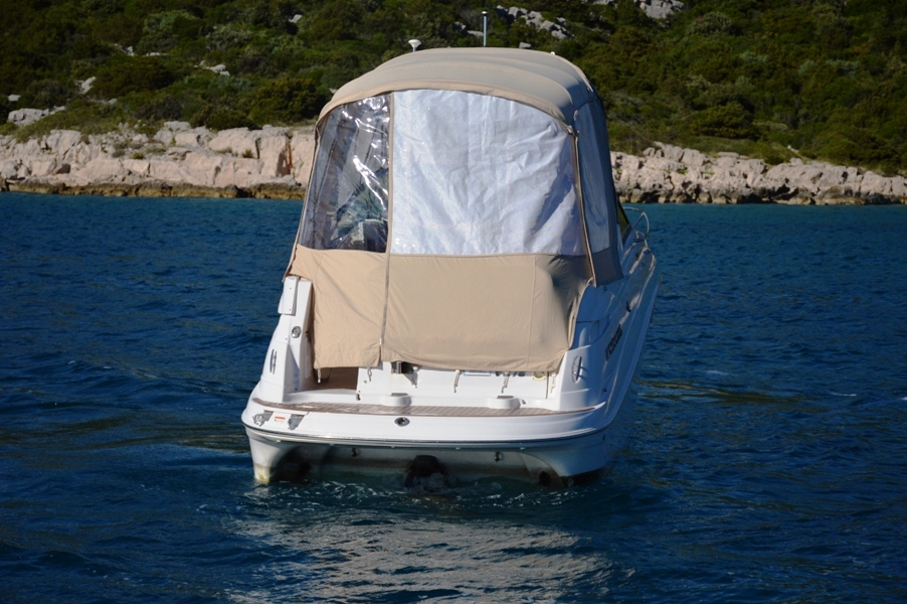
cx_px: 454
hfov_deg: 22.6
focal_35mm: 90
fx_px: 2266
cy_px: 302
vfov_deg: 15.2
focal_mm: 60
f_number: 5
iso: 200
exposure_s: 1/4000
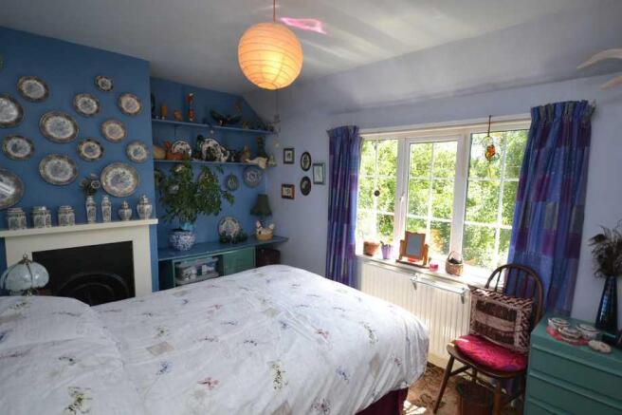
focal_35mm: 18
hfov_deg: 90.0
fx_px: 311
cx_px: 311
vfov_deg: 67.4
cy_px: 208
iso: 400
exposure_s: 1/125
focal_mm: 12
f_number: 5.6
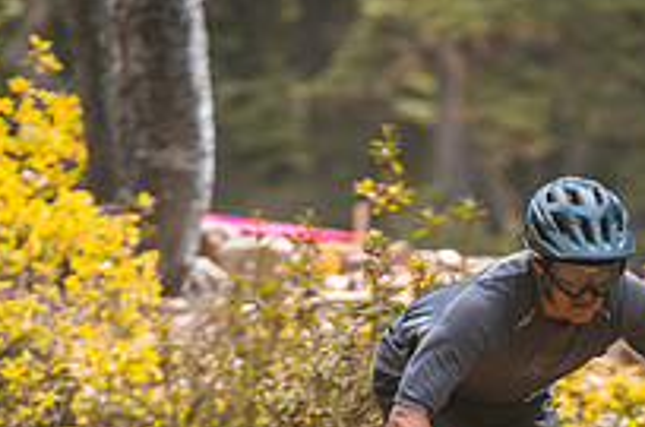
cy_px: 582
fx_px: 10189
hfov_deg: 3.6
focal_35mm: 570
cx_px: 591
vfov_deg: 2.4
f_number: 2.8
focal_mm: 200
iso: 280
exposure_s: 1/1600
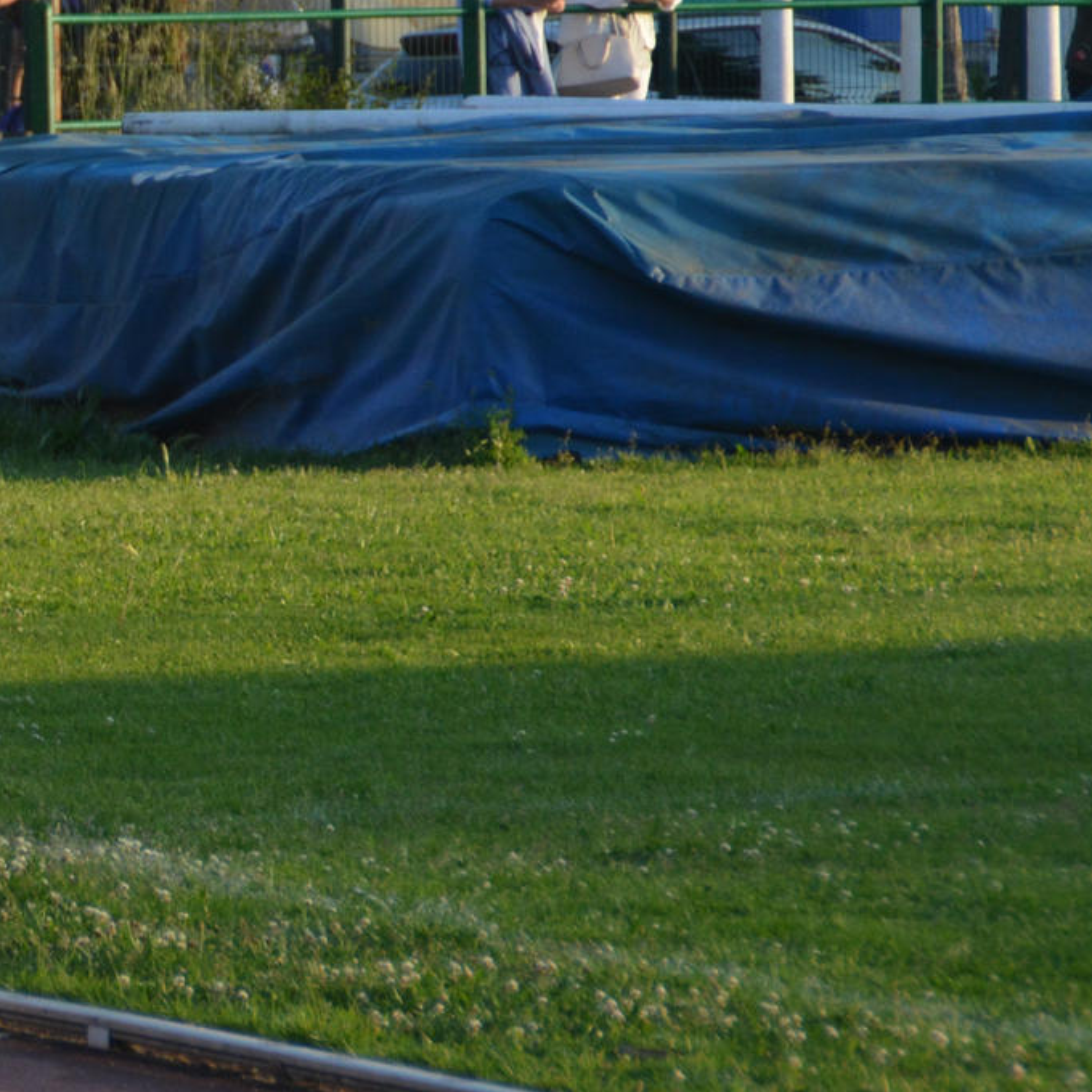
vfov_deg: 3.4
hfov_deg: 3.4
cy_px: 569
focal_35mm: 518
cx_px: -438
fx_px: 18498
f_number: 6
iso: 800
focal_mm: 135
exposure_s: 1/1000
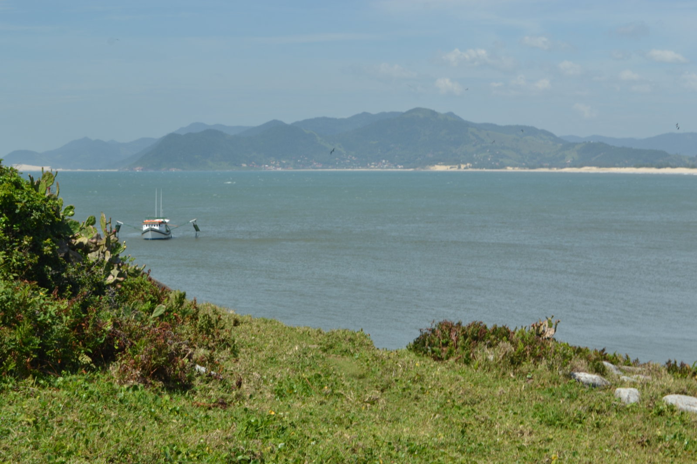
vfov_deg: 17.5
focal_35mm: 78
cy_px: 232
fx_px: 1510
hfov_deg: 26.0
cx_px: 348
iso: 100
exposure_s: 1/60
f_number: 11
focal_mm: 52
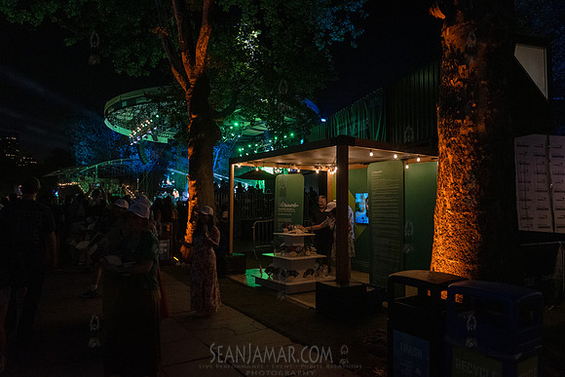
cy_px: 188
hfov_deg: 73.7
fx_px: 377
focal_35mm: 24
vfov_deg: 53.2
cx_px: 282
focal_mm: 24
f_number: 3.2
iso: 5000
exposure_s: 1/160
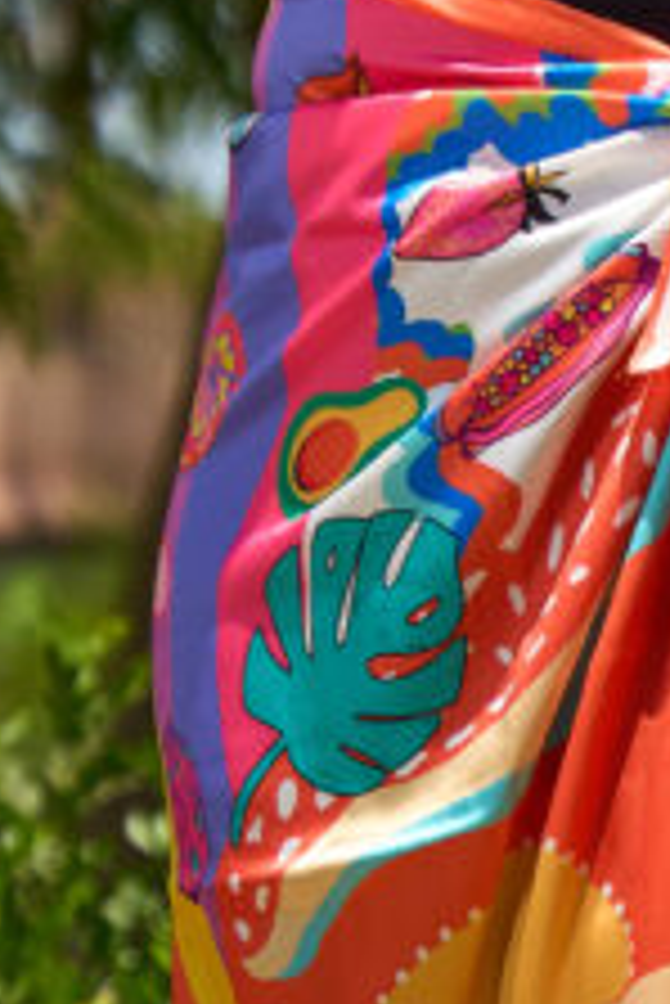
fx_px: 11817
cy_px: 1382
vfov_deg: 4.8
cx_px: 450
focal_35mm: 424
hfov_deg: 3.2
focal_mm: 70
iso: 400
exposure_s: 1/5000
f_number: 2.8
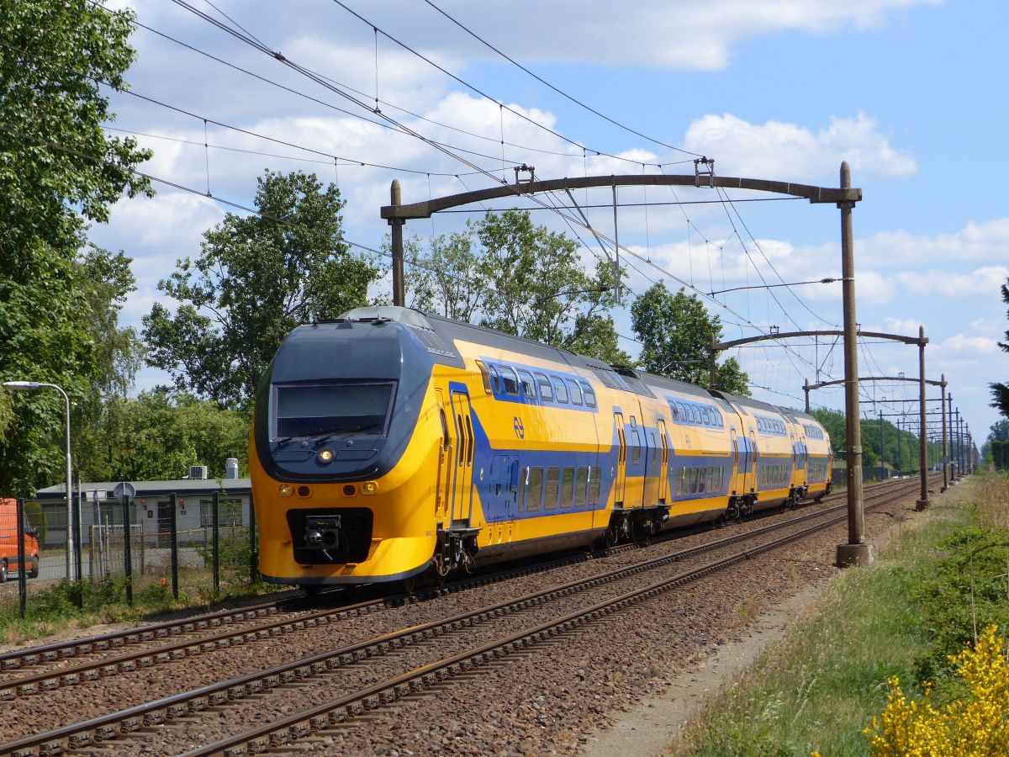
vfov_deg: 16.2
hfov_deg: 21.5
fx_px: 2653
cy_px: 378
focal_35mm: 91
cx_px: 504
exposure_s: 1/800
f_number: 4
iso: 100
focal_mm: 16.4
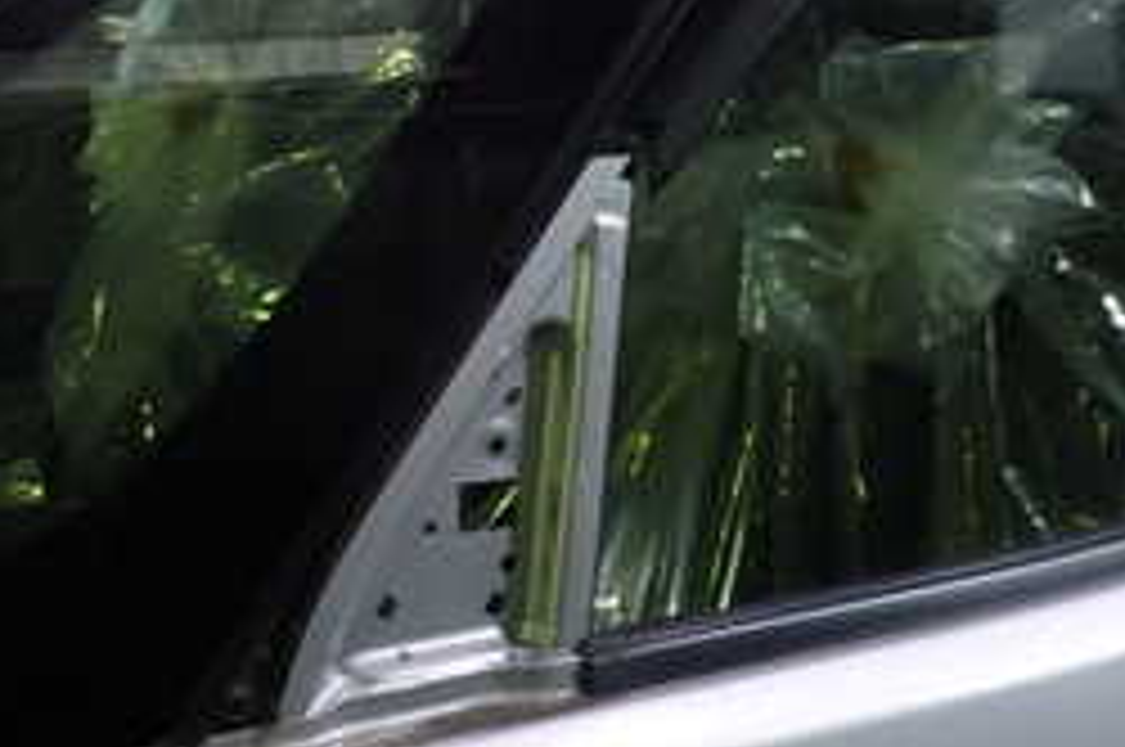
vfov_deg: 18.0
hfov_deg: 25.5
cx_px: -36
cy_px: 212
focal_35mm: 75
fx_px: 2341
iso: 200
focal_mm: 5.4
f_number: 2.3
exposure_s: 1/30
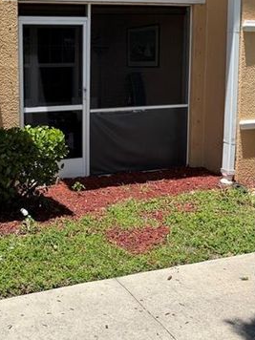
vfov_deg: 41.5
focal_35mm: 45
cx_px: 19
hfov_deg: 30.6
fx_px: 442
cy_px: 109
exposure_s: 1/3953
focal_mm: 6.76
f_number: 1.78
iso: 80
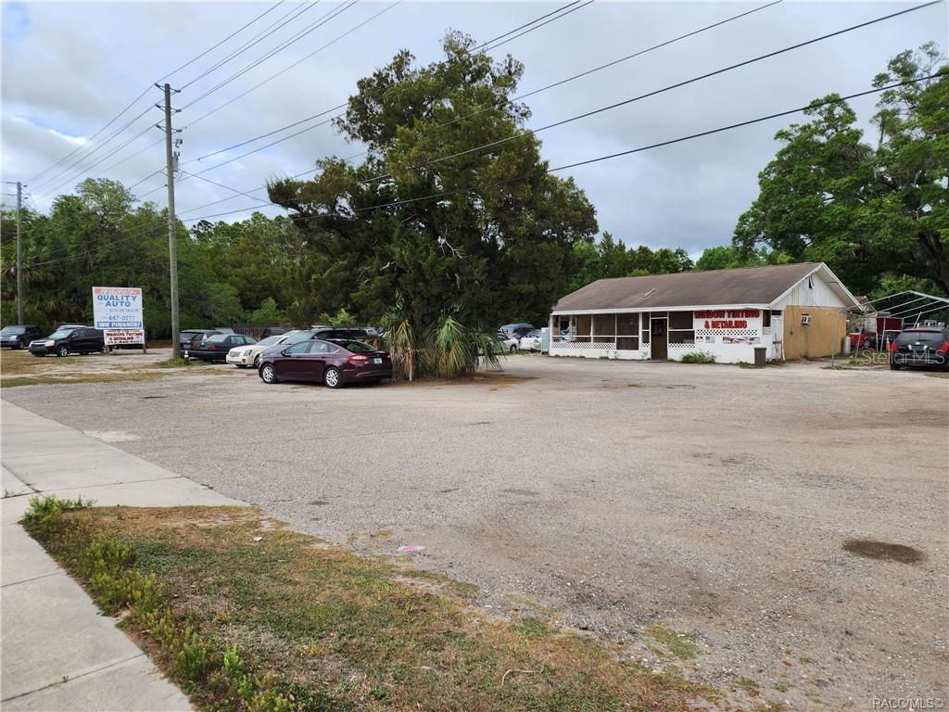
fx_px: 631
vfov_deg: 58.9
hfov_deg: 73.9
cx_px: 474
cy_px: 356
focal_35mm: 23
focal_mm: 6.4
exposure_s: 1/380
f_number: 1.8
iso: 12
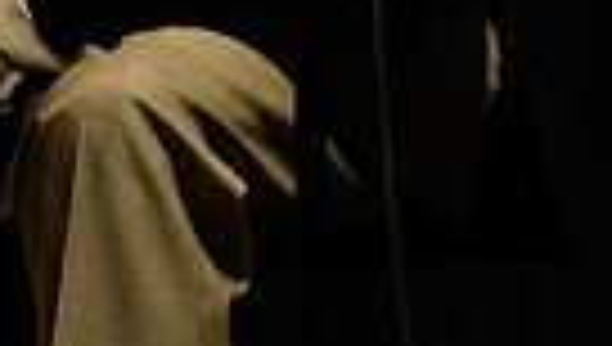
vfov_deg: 1.4
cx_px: -518
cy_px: -481
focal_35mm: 892
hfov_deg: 2.4
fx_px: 14498
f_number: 8
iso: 3200
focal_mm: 200
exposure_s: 1/100
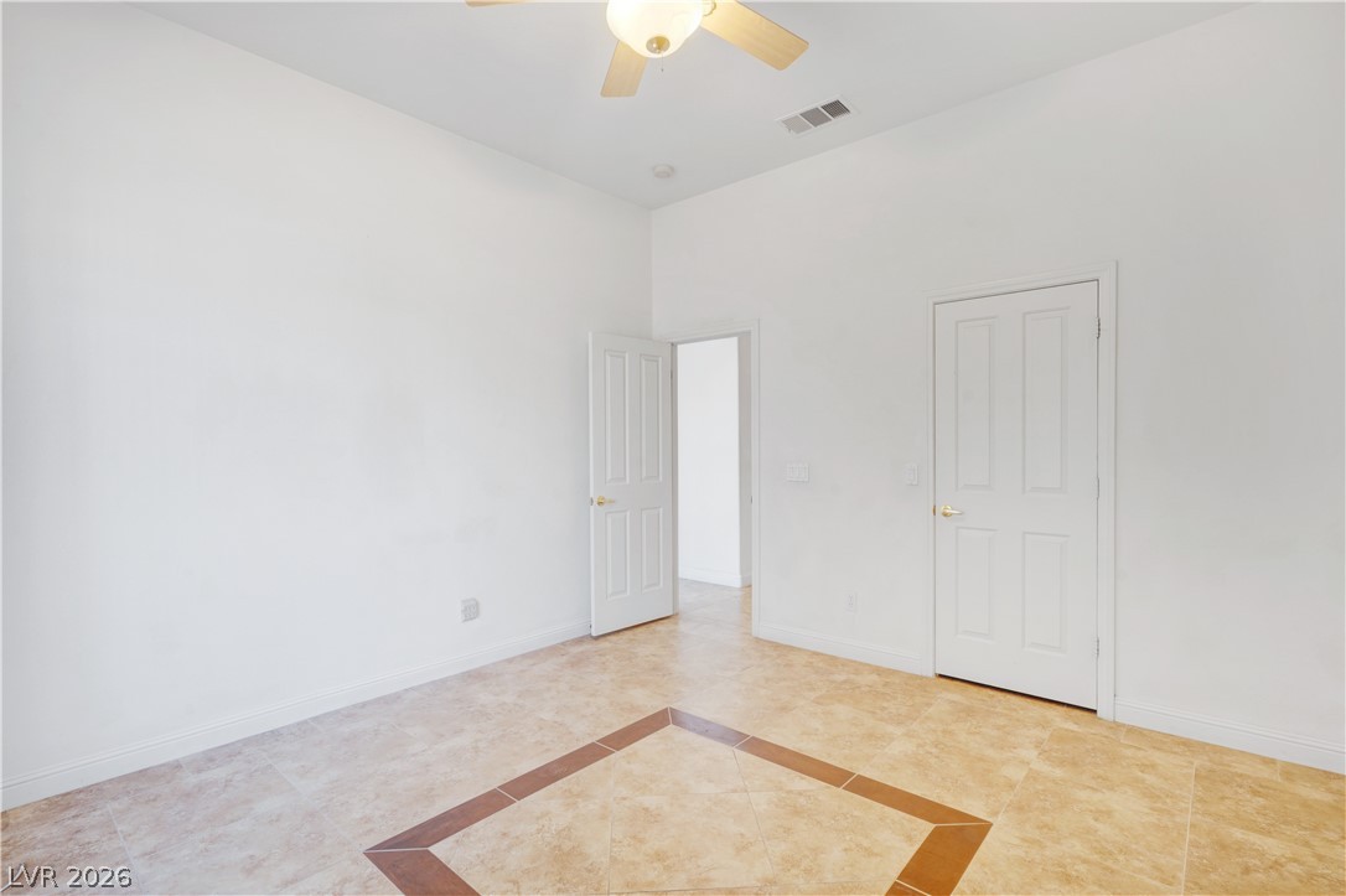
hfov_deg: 96.8
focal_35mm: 16
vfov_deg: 73.7
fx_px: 598
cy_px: 448
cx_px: 673
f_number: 10
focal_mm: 16
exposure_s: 1/5
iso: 200
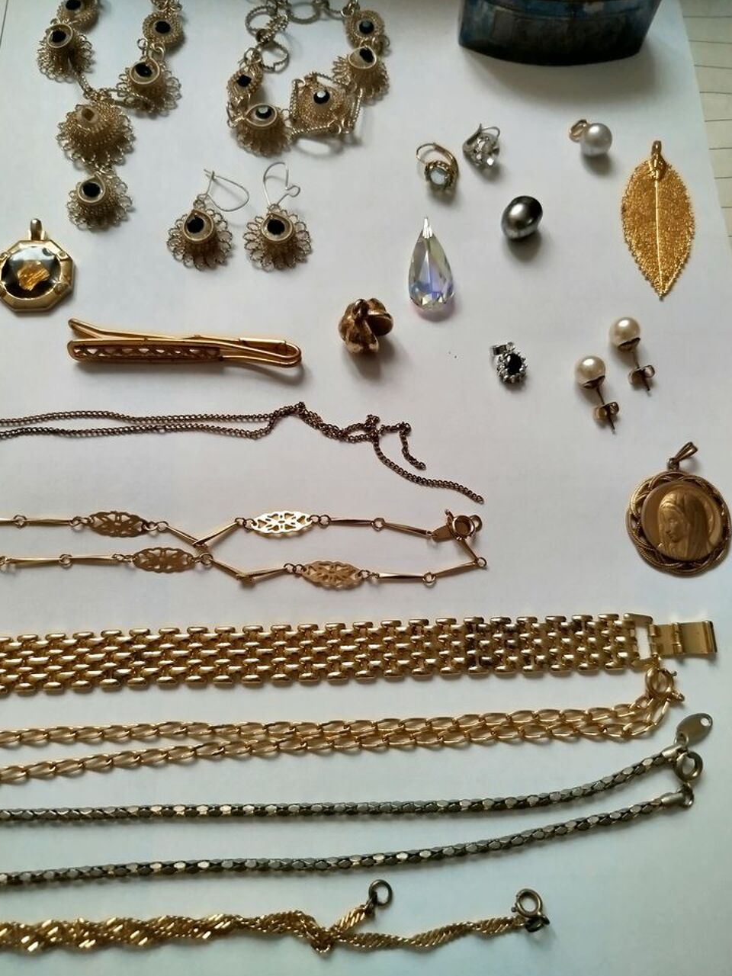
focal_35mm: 25
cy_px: 495
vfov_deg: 69.4
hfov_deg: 54.9
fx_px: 705
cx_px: 357
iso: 400
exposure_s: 1/33
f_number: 1.7
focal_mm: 5.31
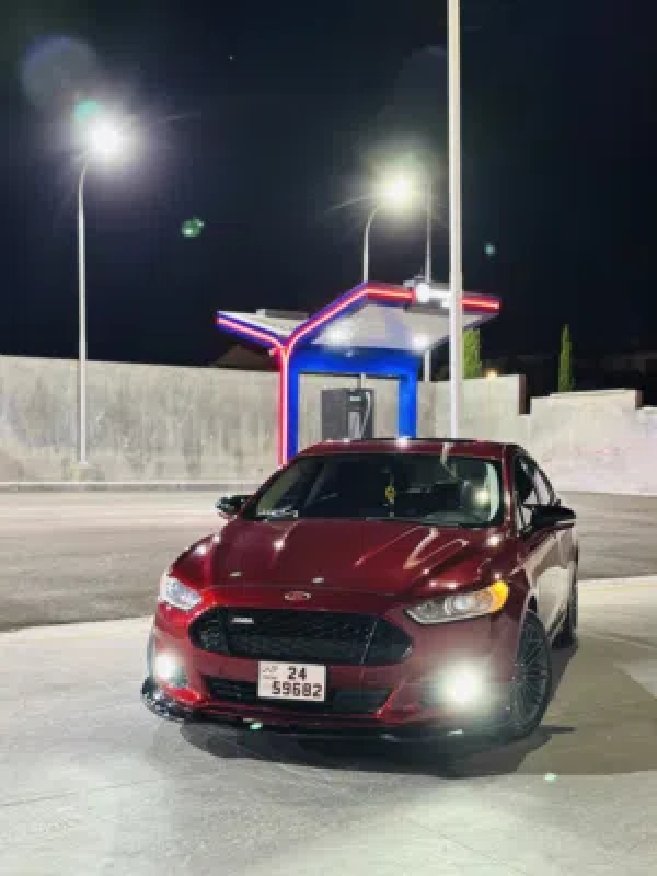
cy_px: 438
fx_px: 1215
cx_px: 328
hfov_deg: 30.3
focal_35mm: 48
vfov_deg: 39.7
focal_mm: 6.86
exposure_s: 1/33
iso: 640
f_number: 1.78
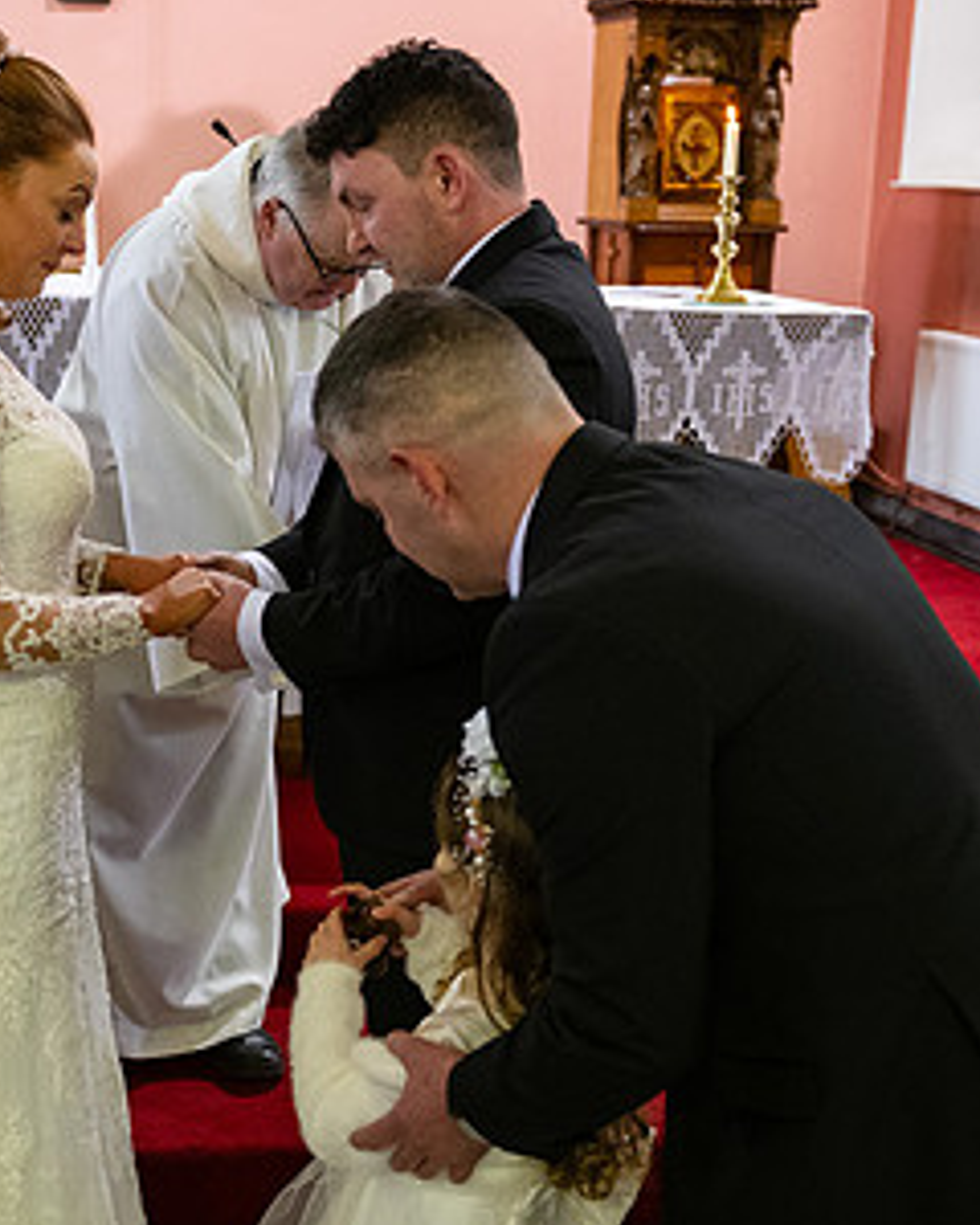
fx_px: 2103
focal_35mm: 58
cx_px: 237
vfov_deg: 32.5
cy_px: 606
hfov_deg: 25.9
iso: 1250
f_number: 3.5
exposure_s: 1/160
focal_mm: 32
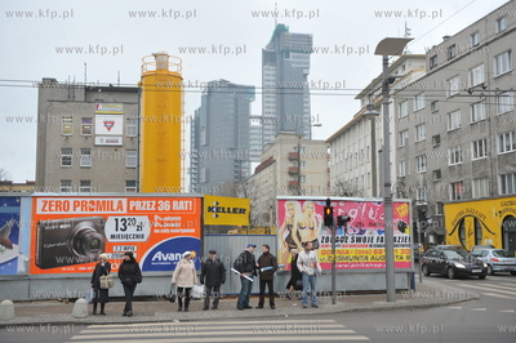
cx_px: 258
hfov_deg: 44.5
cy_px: 172
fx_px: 630
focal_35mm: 44
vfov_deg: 30.5
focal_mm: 44
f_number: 5.6
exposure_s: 1/250
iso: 640
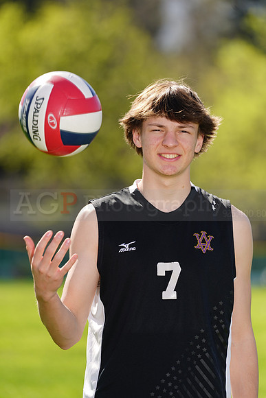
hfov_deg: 3.8
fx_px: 4032
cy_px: 199
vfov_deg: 5.7
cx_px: 133
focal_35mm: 364
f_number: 6.3
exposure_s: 1/200
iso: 64
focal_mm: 364
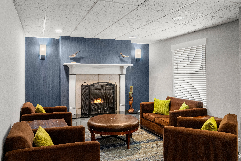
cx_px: 120
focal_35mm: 30
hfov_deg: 61.9
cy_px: 80
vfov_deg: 43.6
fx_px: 201
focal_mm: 30
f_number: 10
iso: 250
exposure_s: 1/2.5
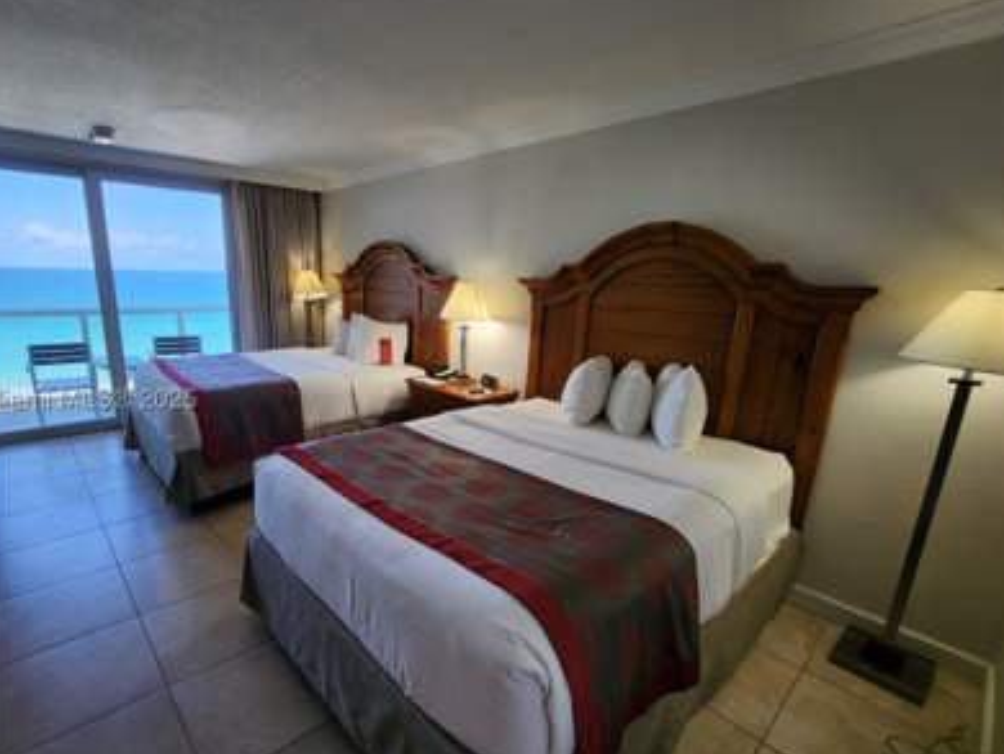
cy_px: 404
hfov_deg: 93.7
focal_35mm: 16
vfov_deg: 78.1
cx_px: 425
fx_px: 464
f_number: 2.2
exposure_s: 1/120
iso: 50
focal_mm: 1.74
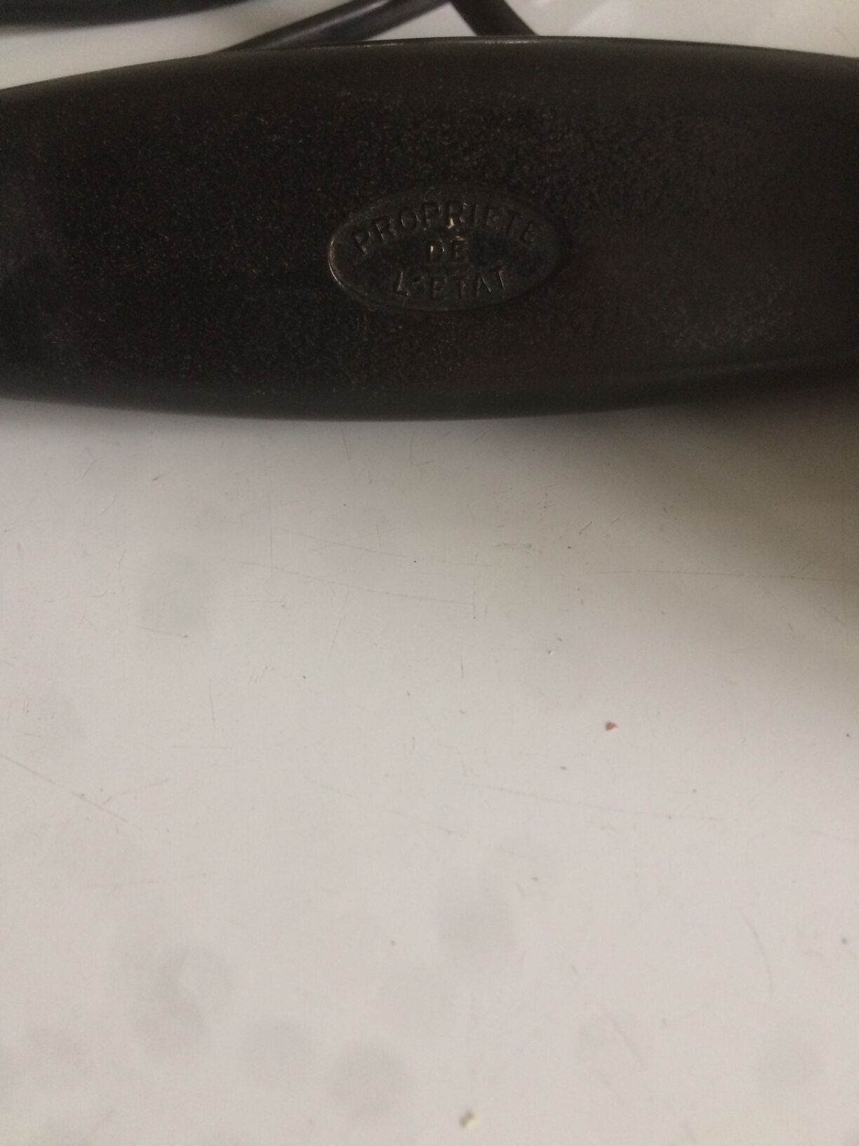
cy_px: 573
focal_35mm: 29
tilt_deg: -57.4
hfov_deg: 48.2
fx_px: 960
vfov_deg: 61.7
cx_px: 430
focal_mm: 4.15
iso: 200
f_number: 2.2
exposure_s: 1/33
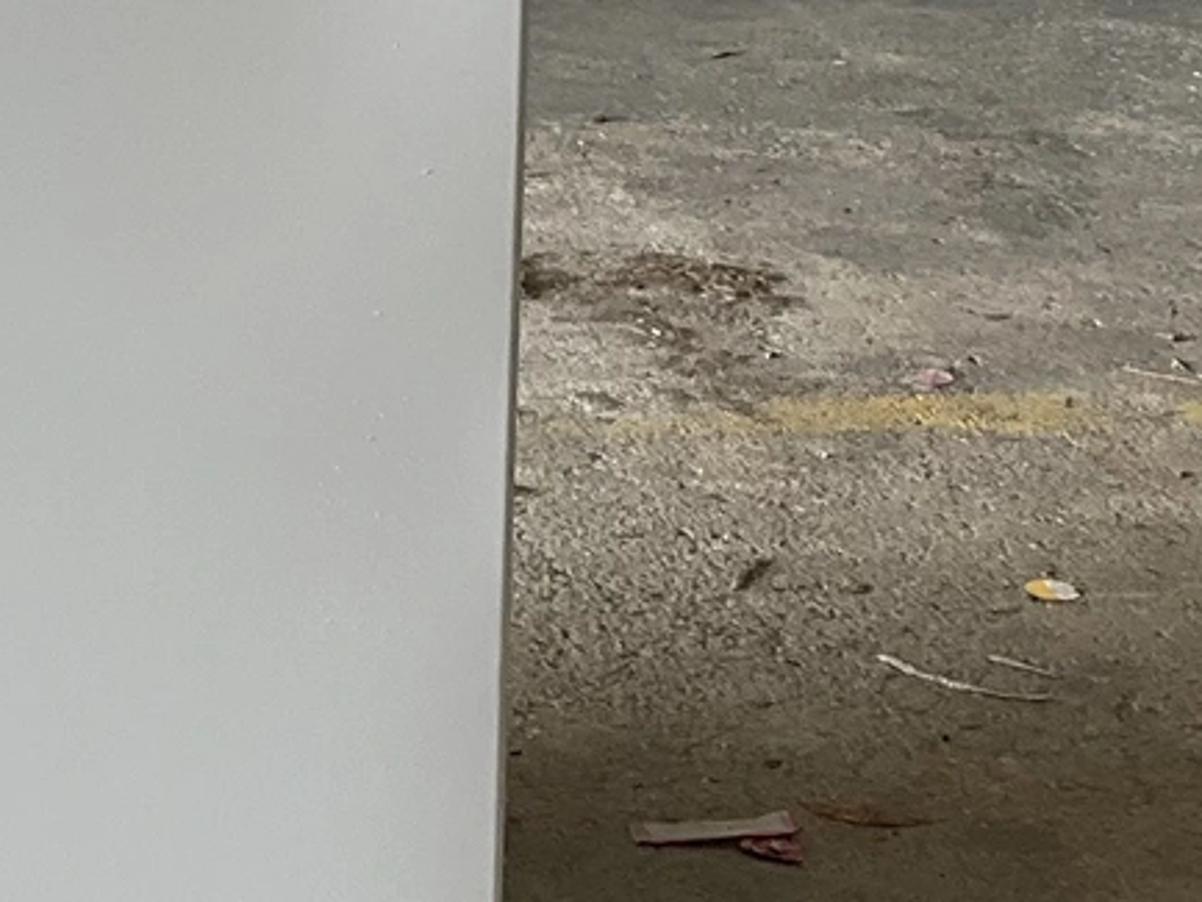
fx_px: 4654
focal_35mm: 134
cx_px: -139
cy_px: -455
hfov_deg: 14.4
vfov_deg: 10.7
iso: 32
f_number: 1.8
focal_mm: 3
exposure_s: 1/120
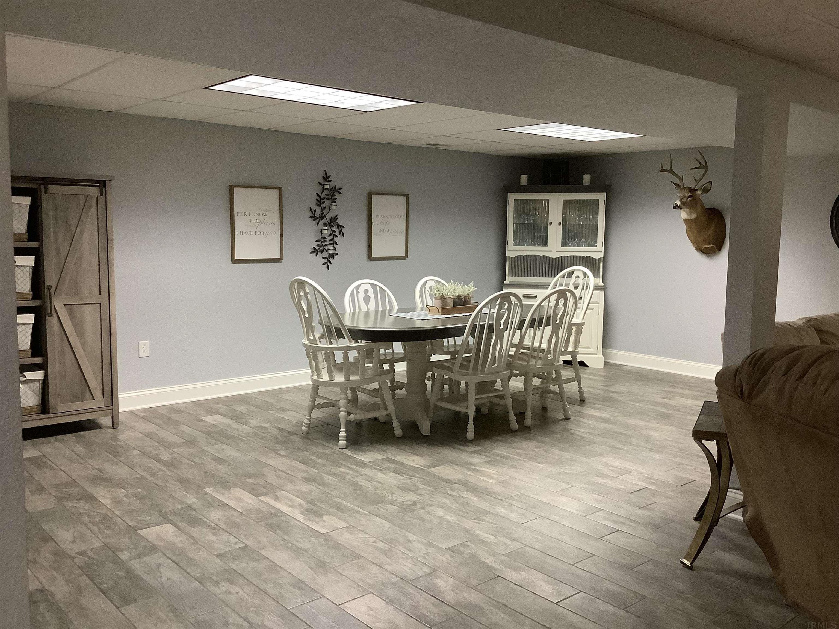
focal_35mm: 31
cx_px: 420
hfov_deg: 58.4
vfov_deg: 45.4
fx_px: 751
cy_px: 314
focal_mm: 3.3
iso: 320
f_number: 2.4
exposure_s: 1/40
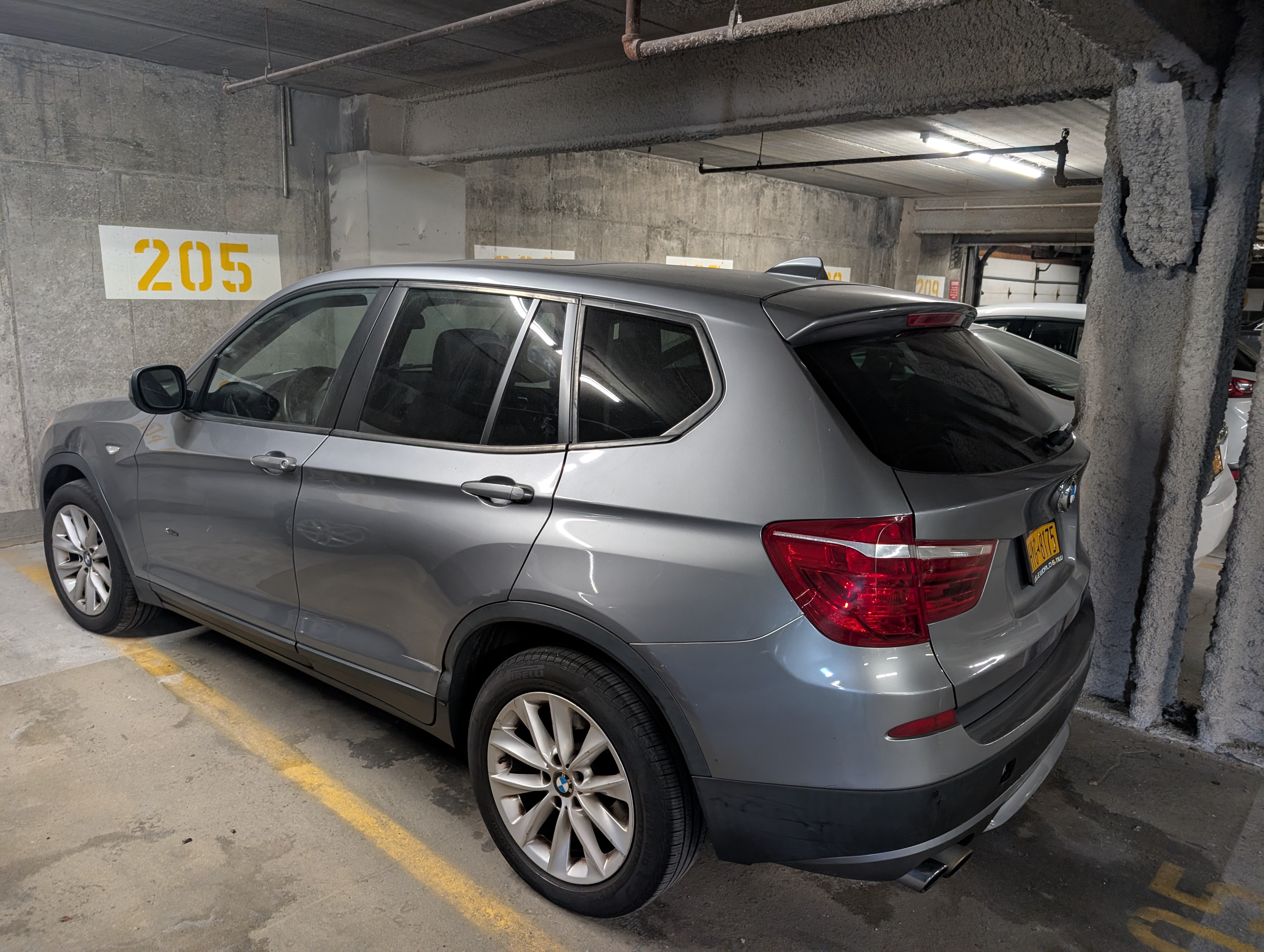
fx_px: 878
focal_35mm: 24
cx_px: 632
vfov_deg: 56.9
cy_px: 476
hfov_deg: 71.5
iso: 284
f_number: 1.68
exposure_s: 1/24
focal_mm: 6.9
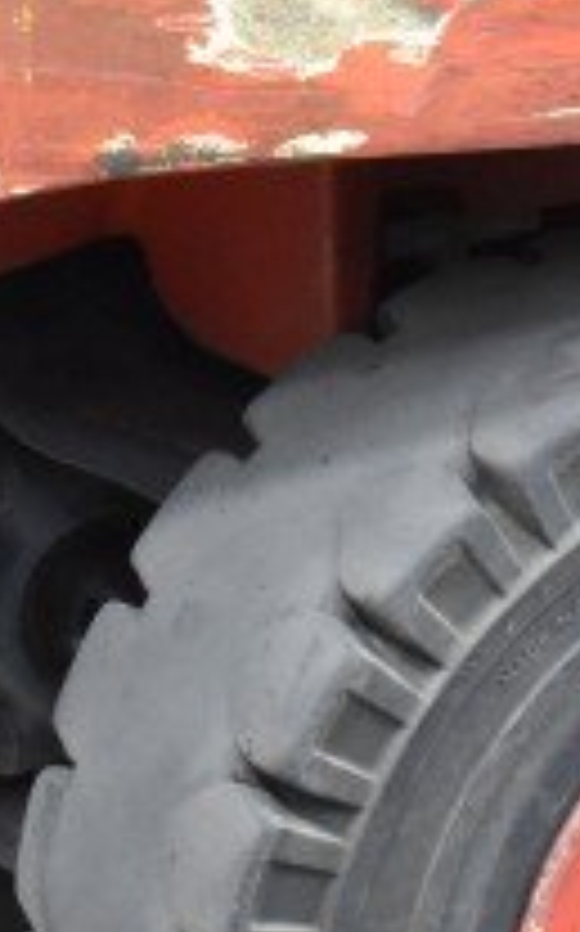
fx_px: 7198
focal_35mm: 284
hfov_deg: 4.6
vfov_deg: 7.4
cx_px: 445
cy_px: 45
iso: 1250
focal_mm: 32
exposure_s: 1/20
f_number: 5
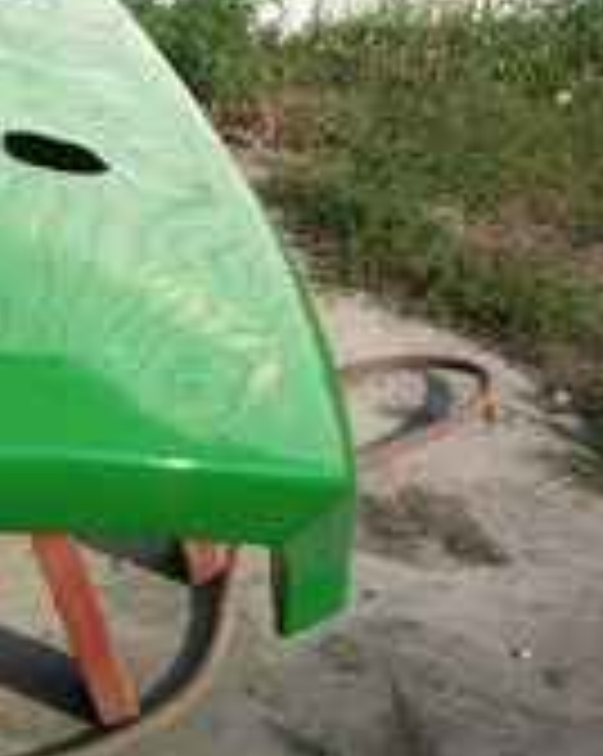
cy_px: 230
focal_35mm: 72
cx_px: -94
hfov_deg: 20.1
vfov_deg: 26.2
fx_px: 1609
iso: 100
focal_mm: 6
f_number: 4.5
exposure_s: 1/557
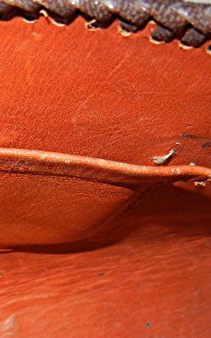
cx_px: -48
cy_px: 252
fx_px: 626
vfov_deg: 29.7
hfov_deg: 18.1
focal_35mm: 68
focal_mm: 5.4
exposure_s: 1/30
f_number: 7
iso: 200
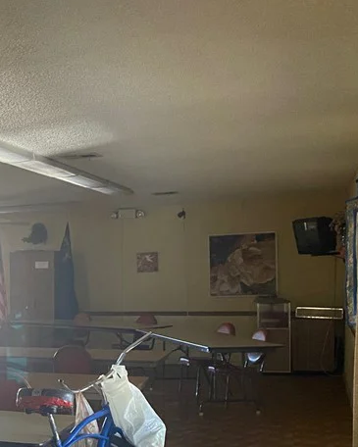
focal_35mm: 57
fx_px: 755
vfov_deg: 32.5
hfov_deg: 24.4
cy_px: 322
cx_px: -63
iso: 500
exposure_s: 1/52
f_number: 1.8
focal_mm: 4.25
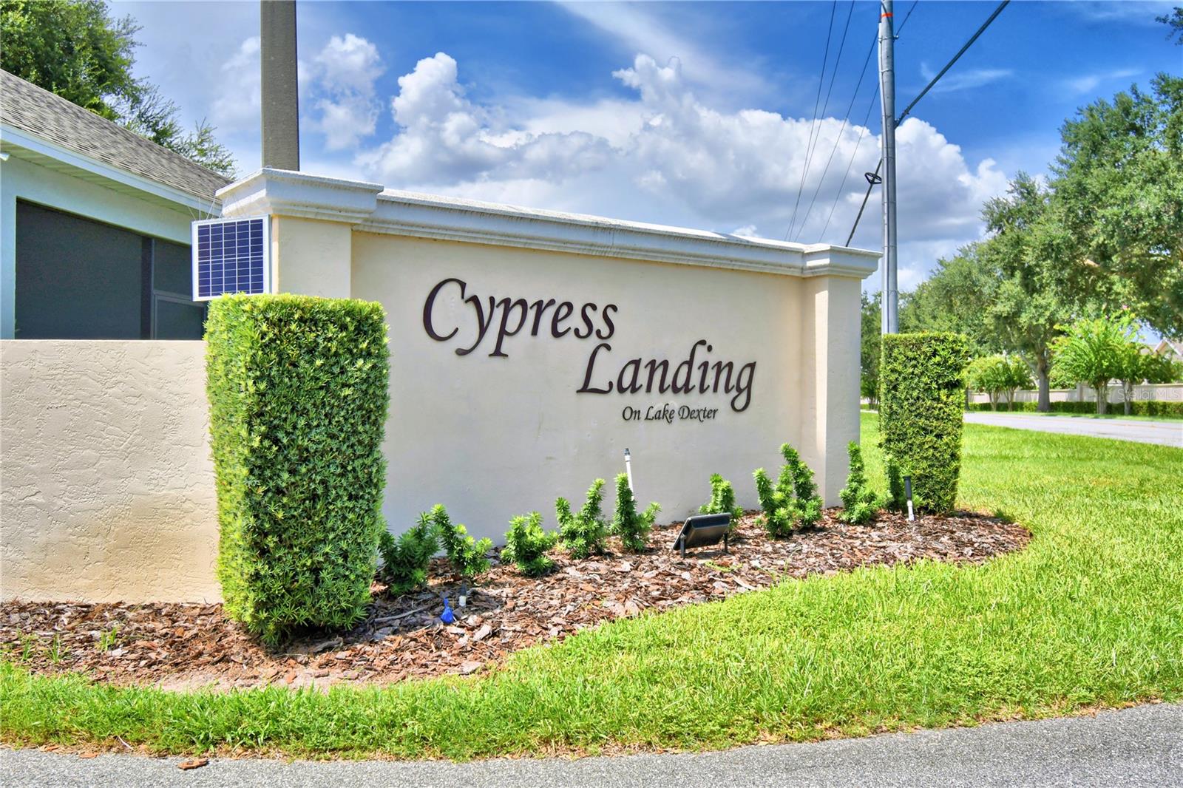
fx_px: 986
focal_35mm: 30
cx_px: 592
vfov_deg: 43.6
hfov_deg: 61.9
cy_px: 394
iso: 100
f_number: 5.6
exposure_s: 1/800
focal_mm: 20
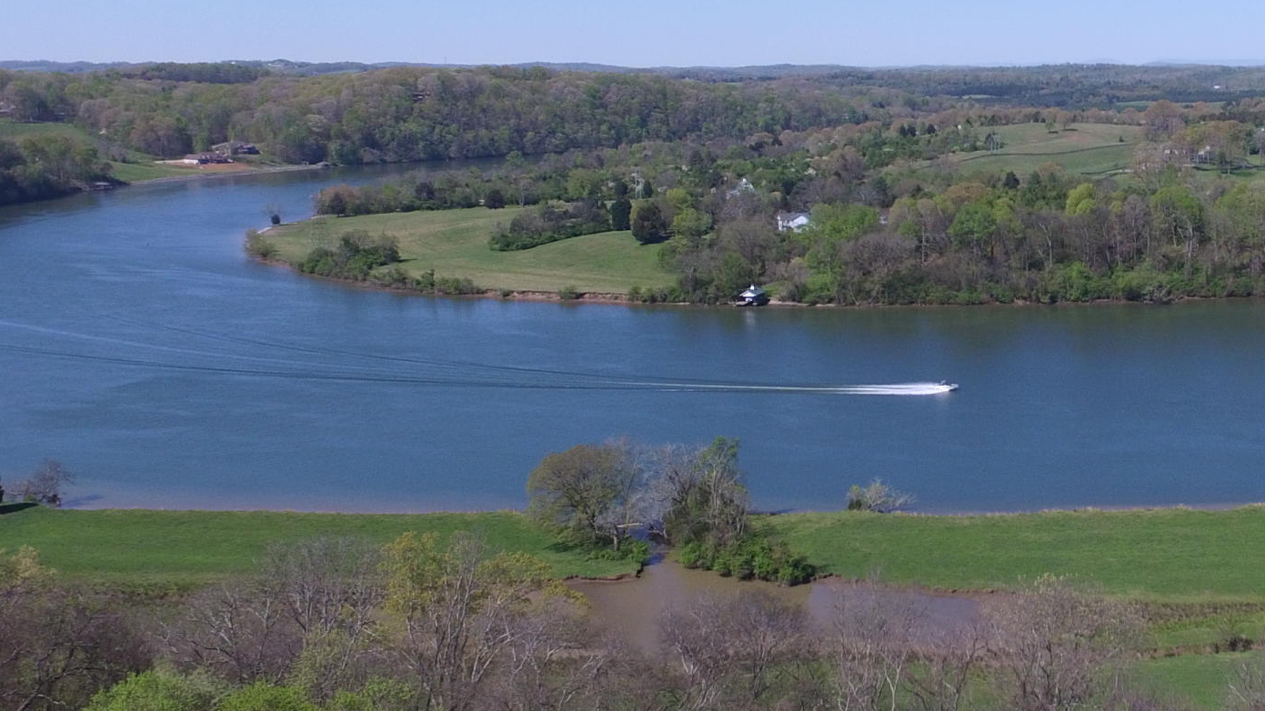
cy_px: 345
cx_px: 1092
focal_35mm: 47
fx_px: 1576
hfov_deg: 41.0
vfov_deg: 25.4
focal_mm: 3.61
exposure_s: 1/1058
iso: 100
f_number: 2.8
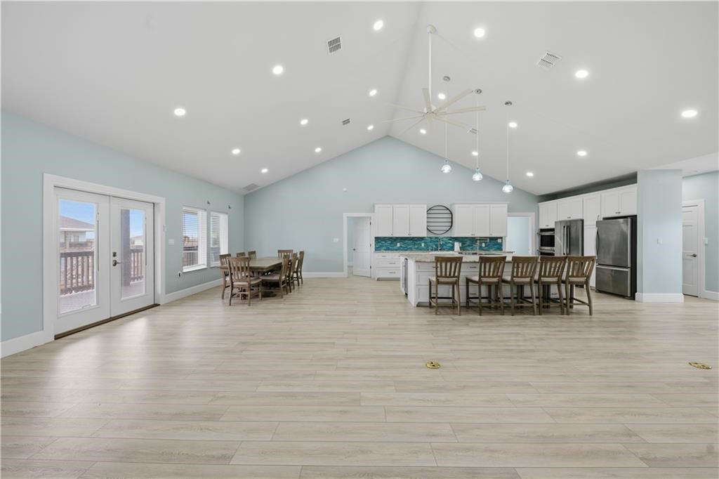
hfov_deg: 108.3
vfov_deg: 85.4
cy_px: 240
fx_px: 260
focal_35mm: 13
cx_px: 360
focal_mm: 13
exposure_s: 1/40
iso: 100
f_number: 10
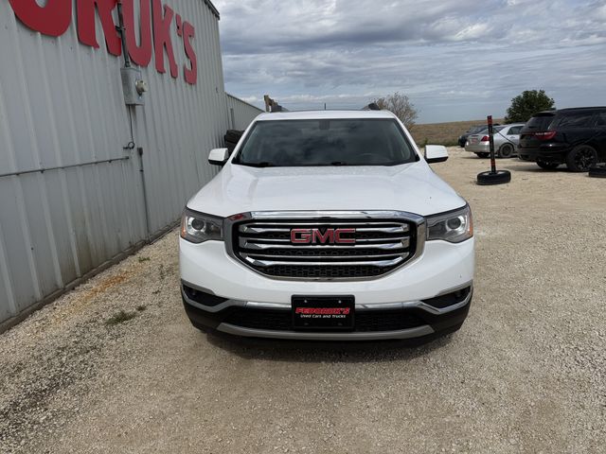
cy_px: 227
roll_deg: +2.9
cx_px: 303
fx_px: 420
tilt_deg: -12.5
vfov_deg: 56.8
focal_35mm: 24
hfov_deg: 71.6
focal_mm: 6.76
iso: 80
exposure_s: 1/9091
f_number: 1.78
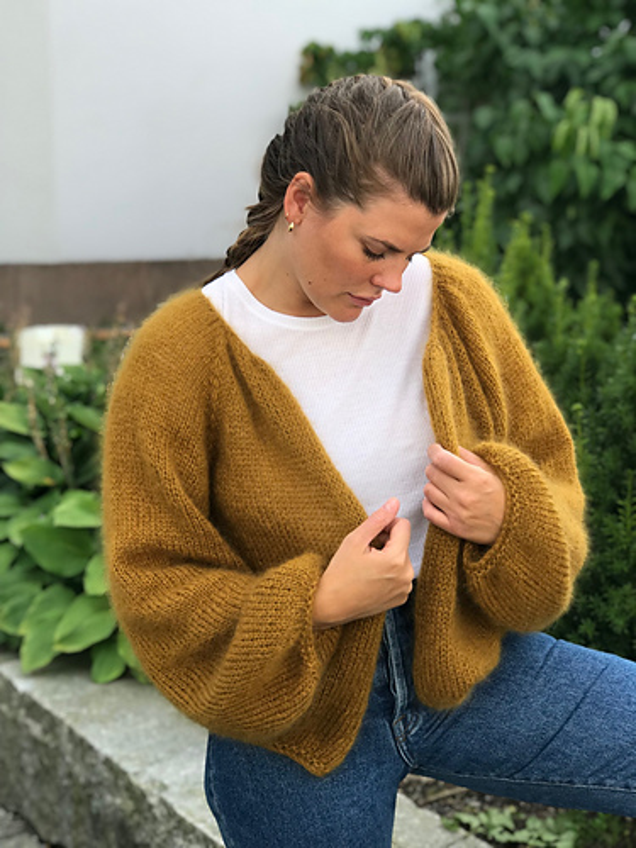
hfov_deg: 25.7
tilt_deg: -9.3
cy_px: 424
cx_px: 318
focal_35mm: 57
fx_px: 1396
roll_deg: +0.4
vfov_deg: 33.8
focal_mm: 6.6
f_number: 2.8
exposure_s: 1/317
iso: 20
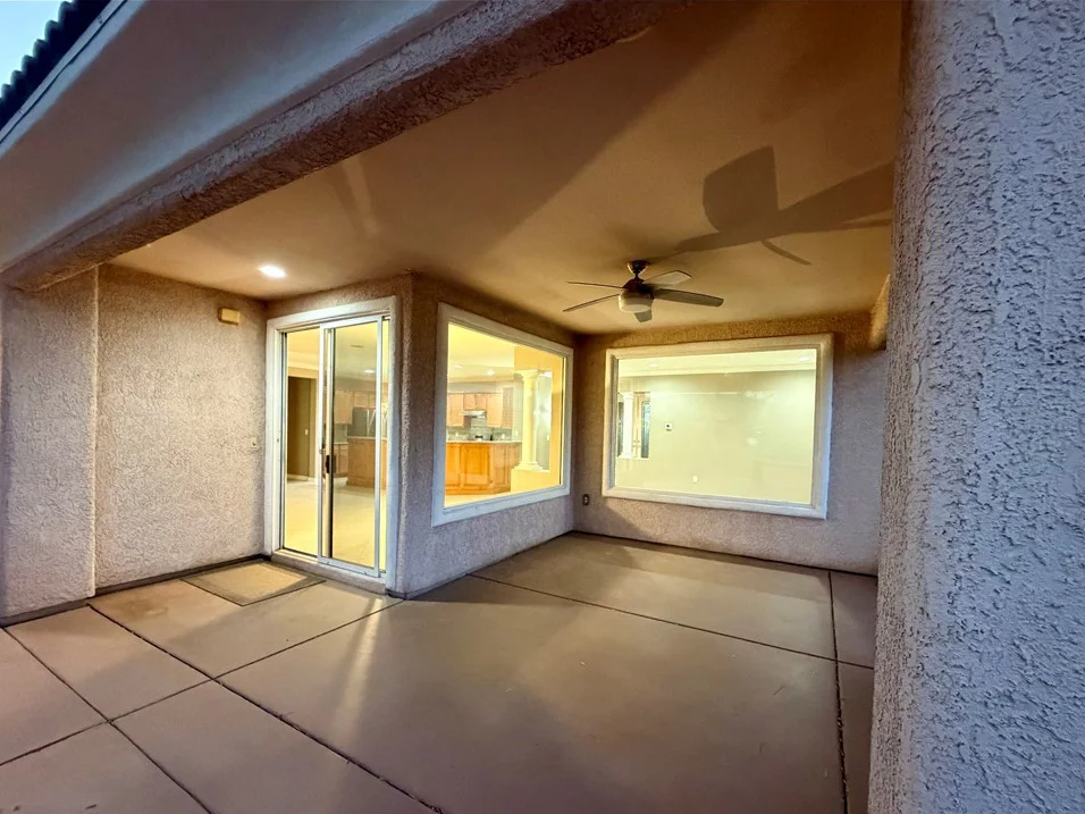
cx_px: 546
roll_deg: +0.0
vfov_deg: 81.6
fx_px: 470
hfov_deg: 98.2
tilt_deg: -0.7
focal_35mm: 15
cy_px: 435
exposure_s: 1/60
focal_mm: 2.22
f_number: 2.2
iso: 1000
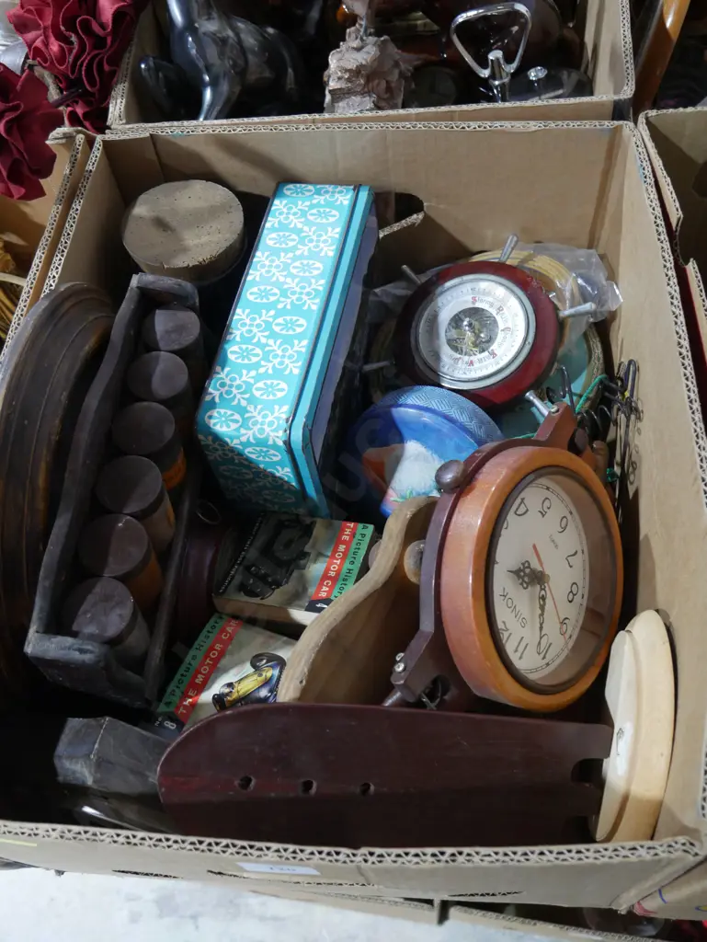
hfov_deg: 44.2
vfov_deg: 56.8
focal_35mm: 32
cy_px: 471
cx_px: 354
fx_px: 871
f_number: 3.6
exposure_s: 1/60
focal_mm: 16
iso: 2000
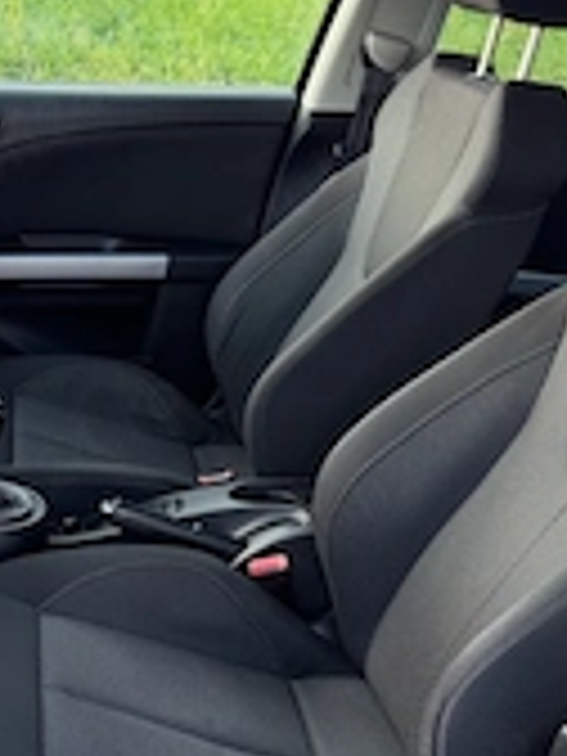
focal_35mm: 57
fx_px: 1245
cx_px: 126
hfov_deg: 25.3
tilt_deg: -29.3
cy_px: 540
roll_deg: -4.5
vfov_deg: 33.3
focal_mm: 6.76
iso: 160
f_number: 1.78
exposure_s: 1/216
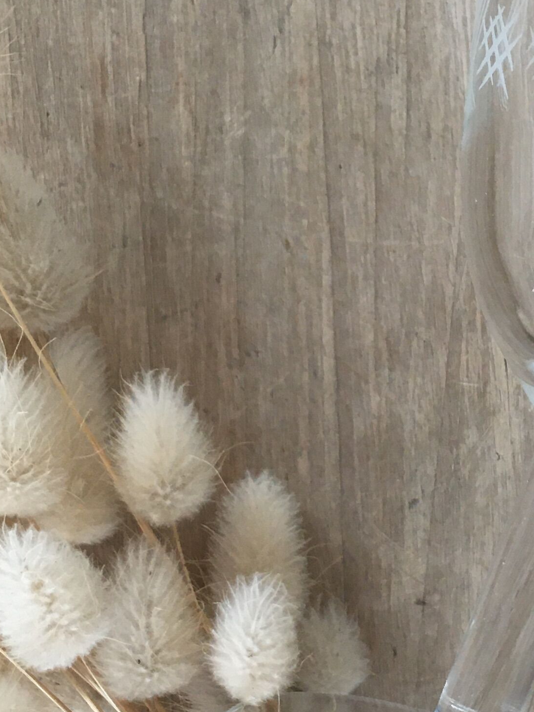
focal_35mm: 80
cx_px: 453
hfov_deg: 18.2
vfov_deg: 24.4
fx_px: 1646
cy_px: 385
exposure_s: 1/33
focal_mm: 4.15
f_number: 2.2
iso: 50
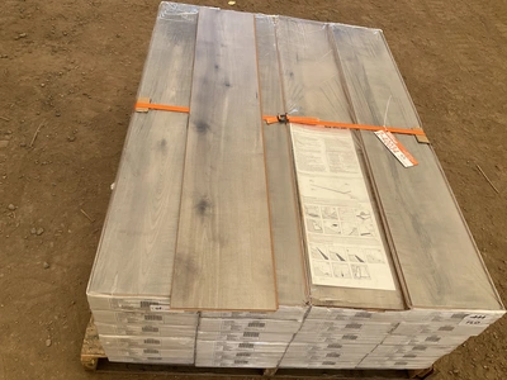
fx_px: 425
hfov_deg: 61.7
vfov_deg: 48.2
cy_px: 190
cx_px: 254
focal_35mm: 29
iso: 25
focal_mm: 3
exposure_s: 1/265
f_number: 1.8
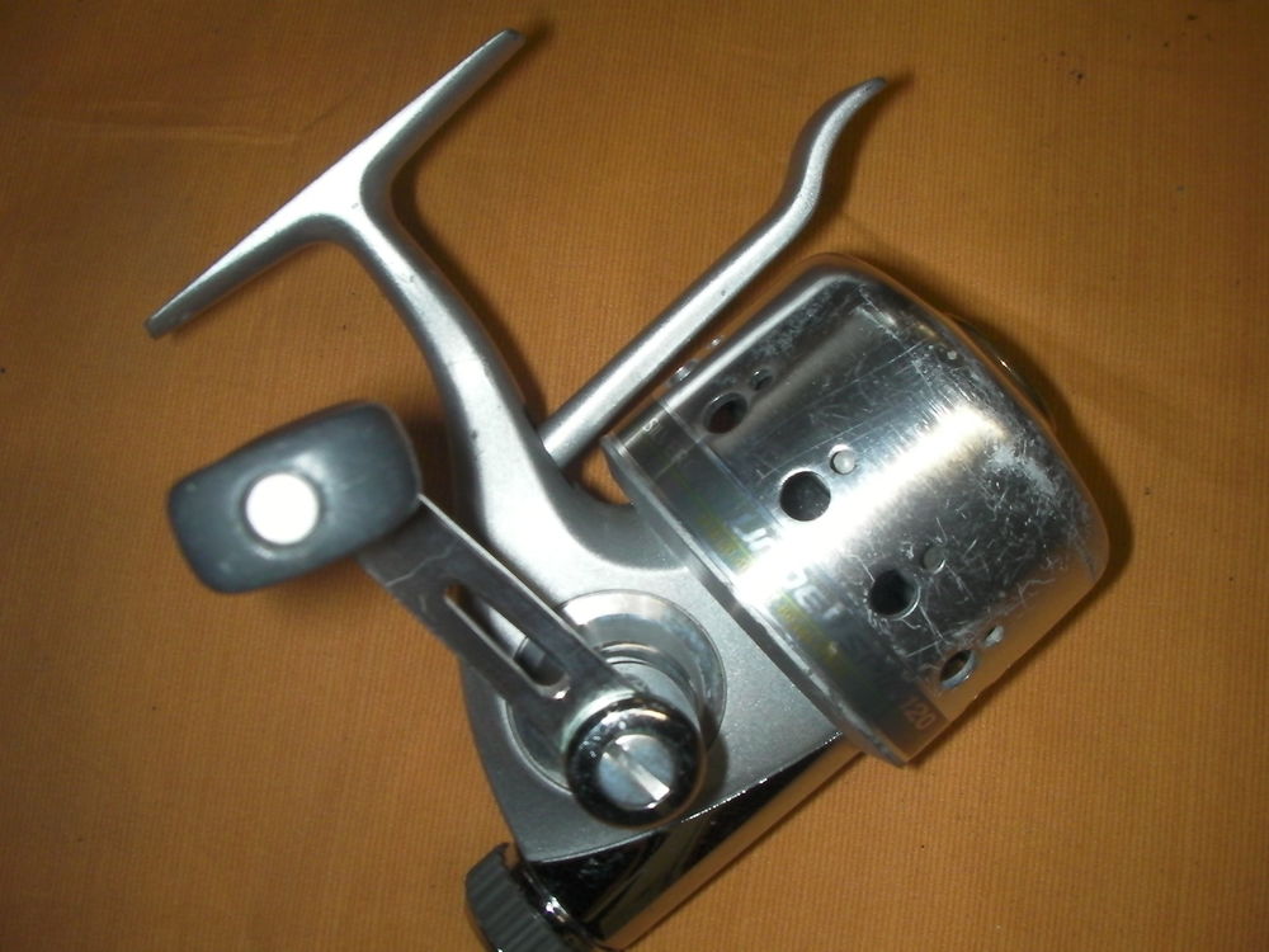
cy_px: 476
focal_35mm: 38
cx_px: 634
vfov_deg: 37.7
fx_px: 1393
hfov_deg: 49.0
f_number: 5.6
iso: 200
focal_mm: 6.3
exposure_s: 1/30
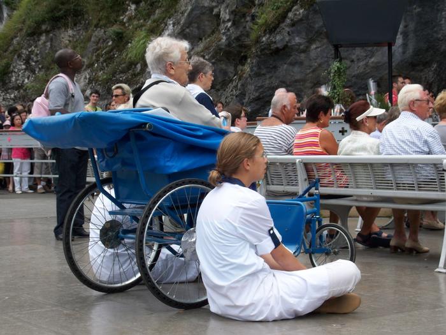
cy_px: 168
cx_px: 223
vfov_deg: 20.4
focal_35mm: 72
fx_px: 928
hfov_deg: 27.0
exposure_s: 1/160
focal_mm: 15.3
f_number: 4.8
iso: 64
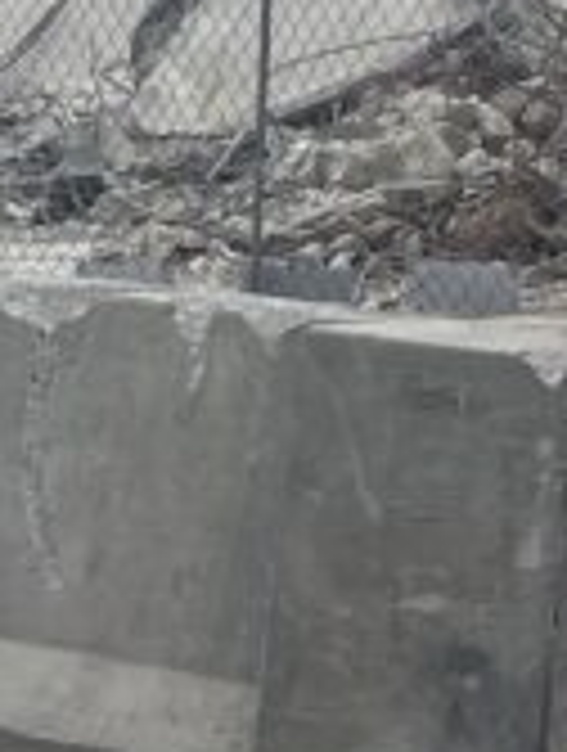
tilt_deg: +11.3
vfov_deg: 11.6
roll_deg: -3.5
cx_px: 1431
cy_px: -554
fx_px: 3459
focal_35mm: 159
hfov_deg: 8.4
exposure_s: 1/4831
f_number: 1.6
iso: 32
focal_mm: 4.2
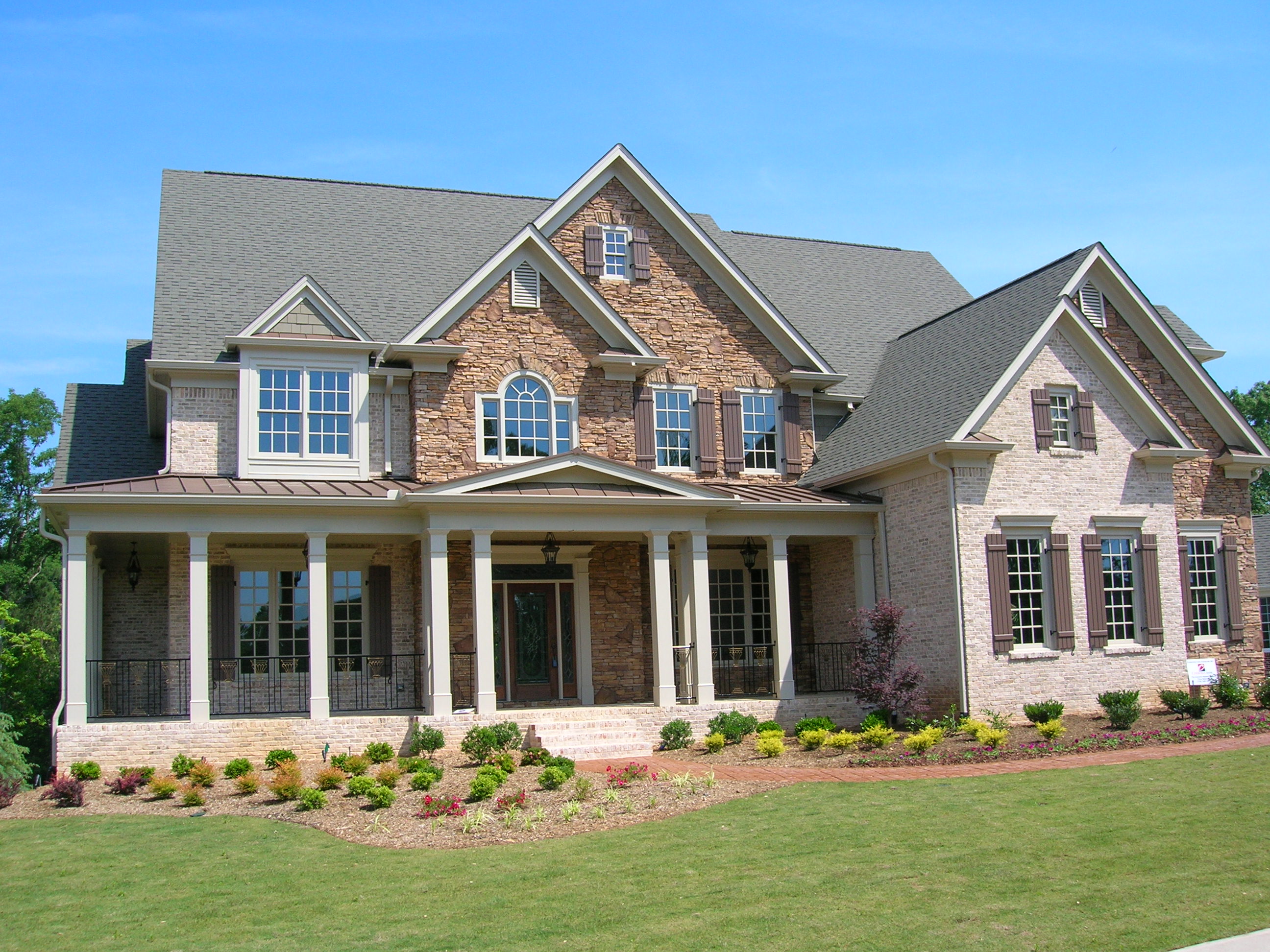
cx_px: 635
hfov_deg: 54.0
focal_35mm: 34
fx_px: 1247
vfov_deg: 41.8
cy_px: 476
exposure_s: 1/306
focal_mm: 5.7
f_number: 4.9
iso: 50
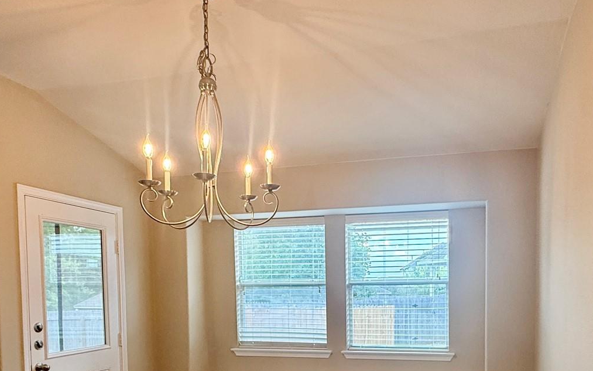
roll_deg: -0.1
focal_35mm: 30
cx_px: 348
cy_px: 313
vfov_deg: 39.6
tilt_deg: -2.8
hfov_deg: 62.5
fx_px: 485
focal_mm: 2.22
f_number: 2.2
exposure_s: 1/120
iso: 160
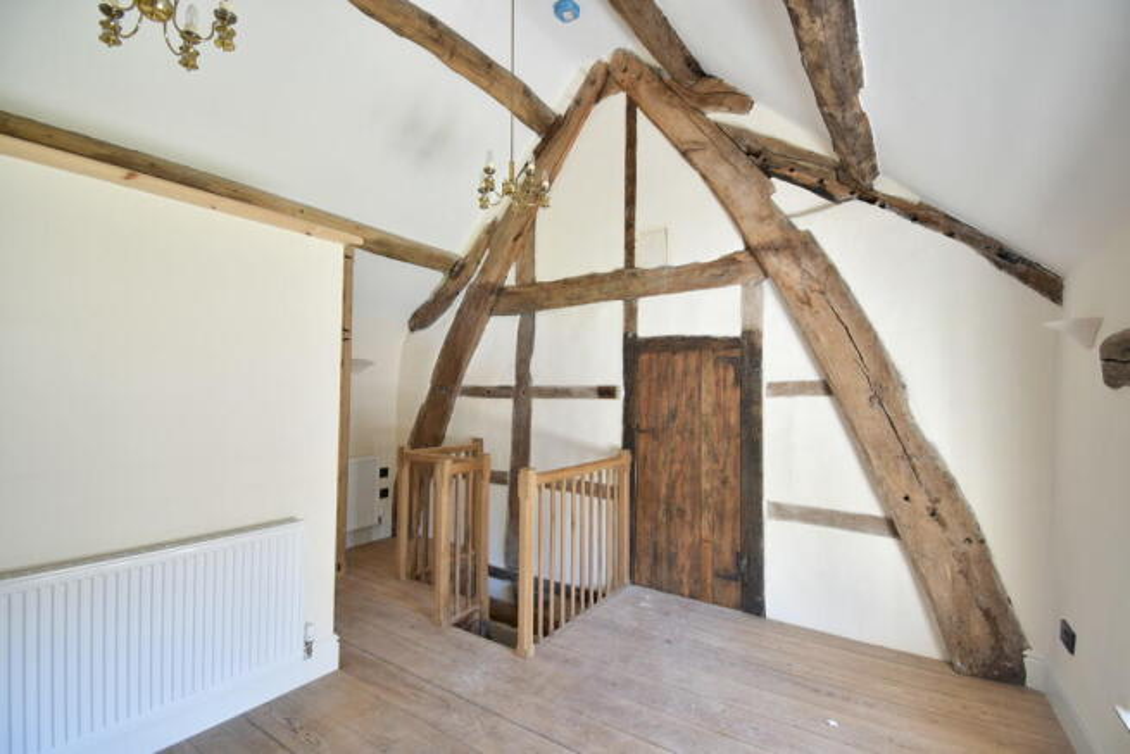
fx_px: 471
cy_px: 377
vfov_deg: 77.4
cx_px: 565
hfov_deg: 100.4
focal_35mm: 15
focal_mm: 10
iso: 200
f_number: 4.5
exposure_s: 1/6
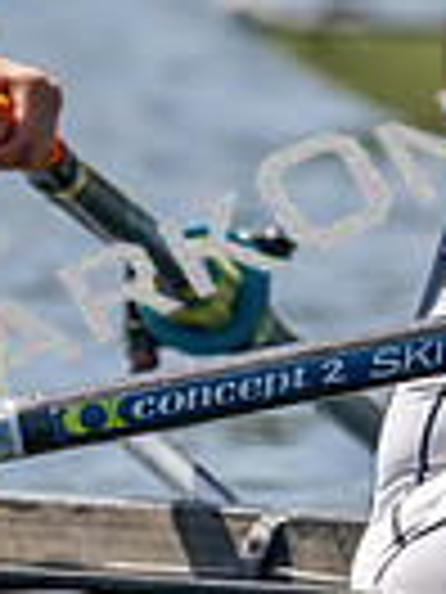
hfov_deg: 1.5
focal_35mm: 1001
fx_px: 17196
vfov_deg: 2.0
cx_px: 451
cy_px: 25
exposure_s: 1/2000
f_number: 5.6
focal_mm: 236
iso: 250
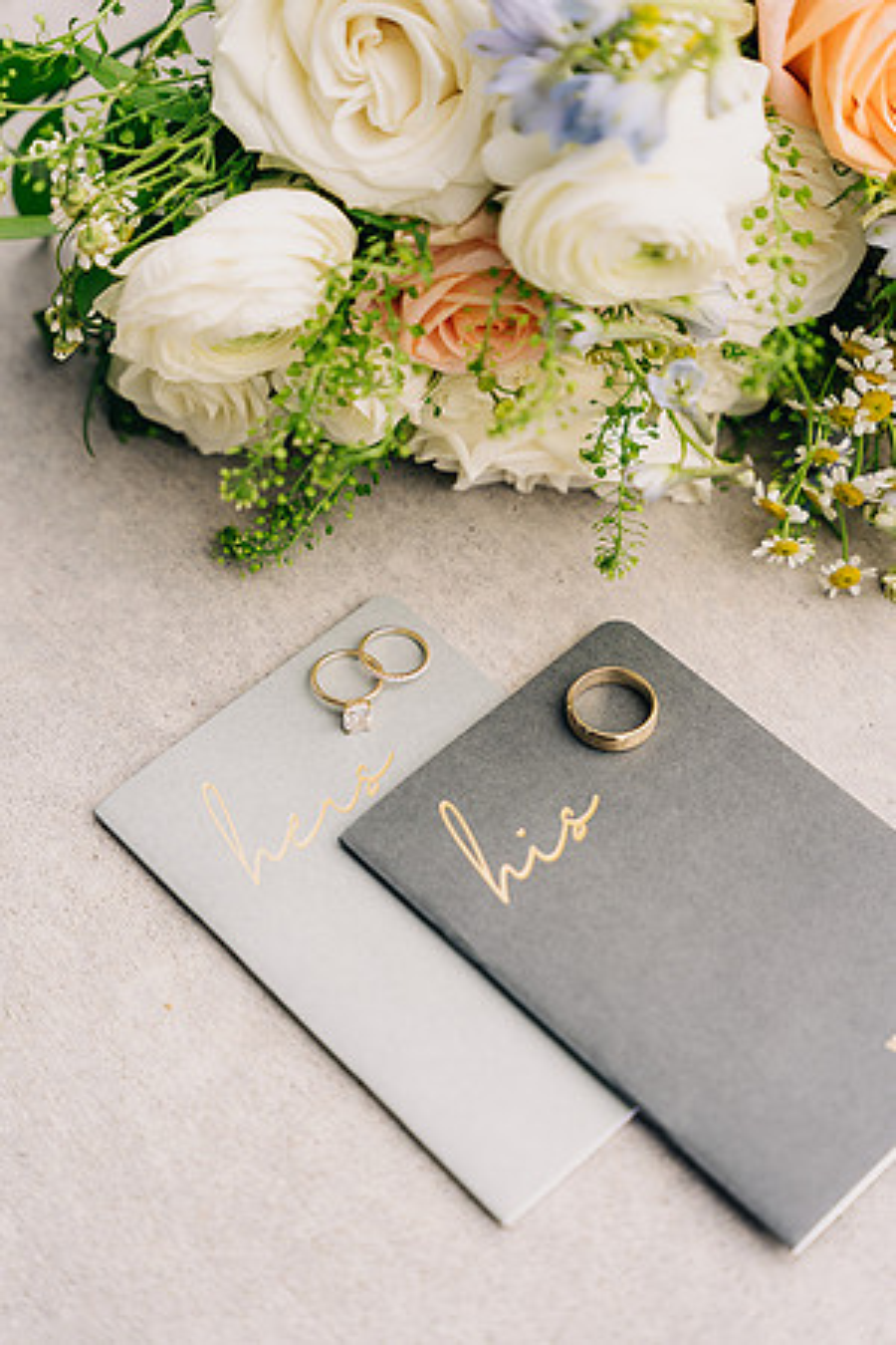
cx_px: 448
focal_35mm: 70
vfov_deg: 28.8
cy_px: 672
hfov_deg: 19.5
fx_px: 2613
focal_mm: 70
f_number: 3.2
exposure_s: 1/250
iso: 100
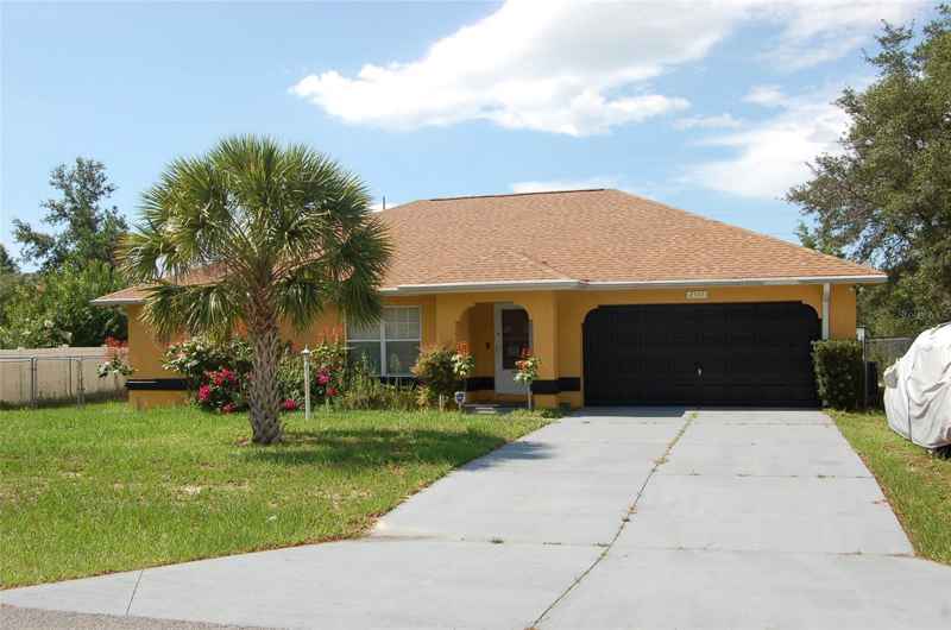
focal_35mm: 36
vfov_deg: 36.7
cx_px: 476
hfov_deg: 53.2
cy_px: 315
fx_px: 949
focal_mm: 24
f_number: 9
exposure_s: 1/320
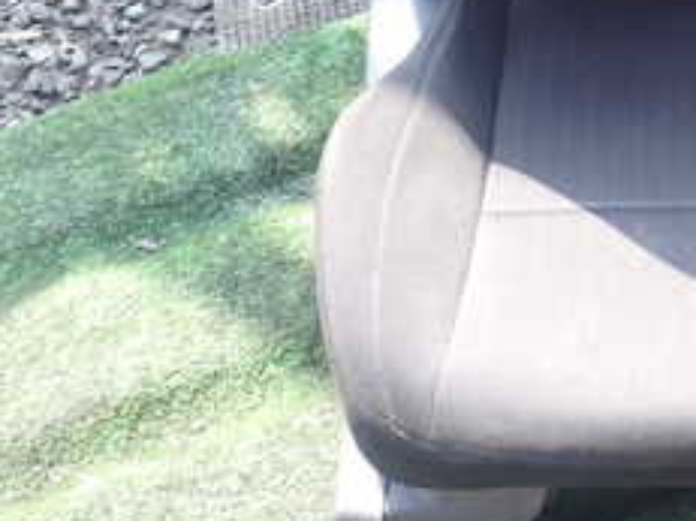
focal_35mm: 78
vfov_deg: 18.0
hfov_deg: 23.9
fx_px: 1567
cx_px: 708
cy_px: -87
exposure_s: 1/60
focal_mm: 5.4
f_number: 3.2
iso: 100
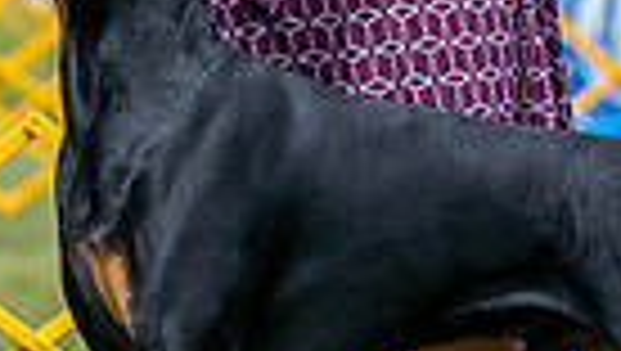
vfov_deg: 1.2
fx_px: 17211
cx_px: 311
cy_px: -93
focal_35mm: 1044
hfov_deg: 2.1
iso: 100
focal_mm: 200
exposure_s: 1/800
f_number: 4.5
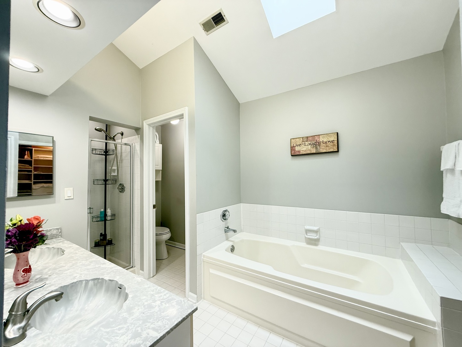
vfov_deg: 85.7
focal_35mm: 14
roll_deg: +0.2
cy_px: 174
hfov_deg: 102.1
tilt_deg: +1.4
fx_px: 187
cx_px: 231
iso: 200
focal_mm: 2.22
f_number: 2.2
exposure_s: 1/60
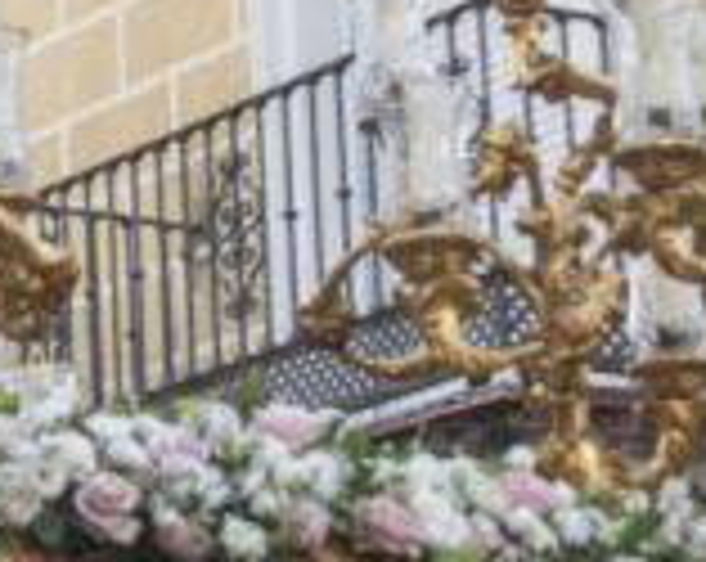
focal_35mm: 207
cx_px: -315
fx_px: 4317
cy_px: -61
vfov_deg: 7.4
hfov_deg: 9.1
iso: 800
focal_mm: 36
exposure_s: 1/80
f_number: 5
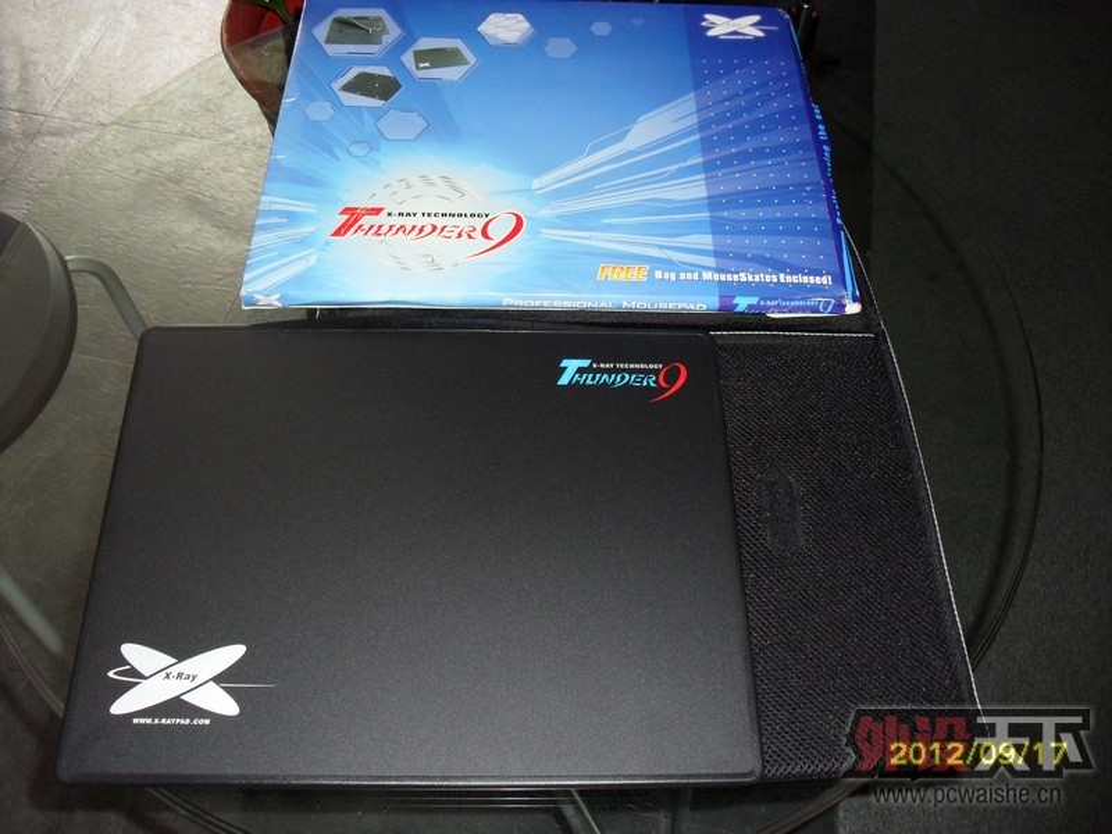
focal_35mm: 35
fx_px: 1124
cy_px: 417
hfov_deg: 52.6
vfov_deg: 40.7
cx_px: 556
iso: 200
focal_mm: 6.3
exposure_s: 1/45
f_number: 3.2
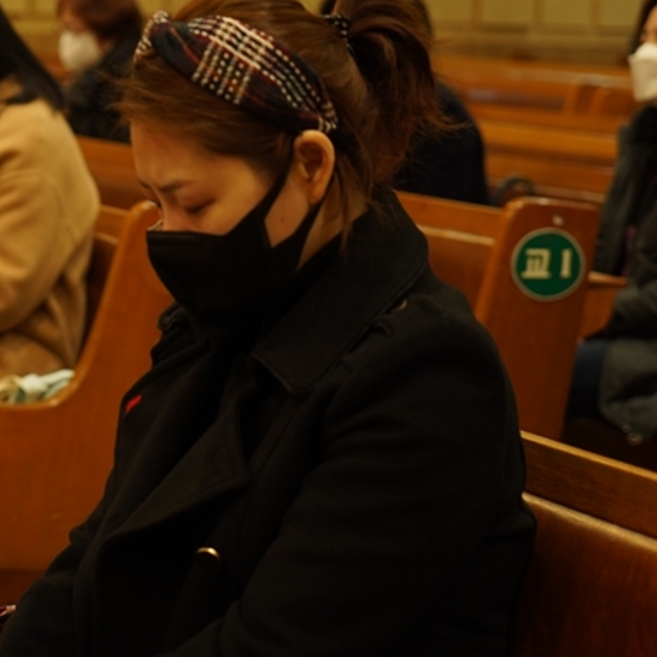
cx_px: 81
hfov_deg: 13.8
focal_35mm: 125
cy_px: 318
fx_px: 2684
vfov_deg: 14.0
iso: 640
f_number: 4
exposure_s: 1/80
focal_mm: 70
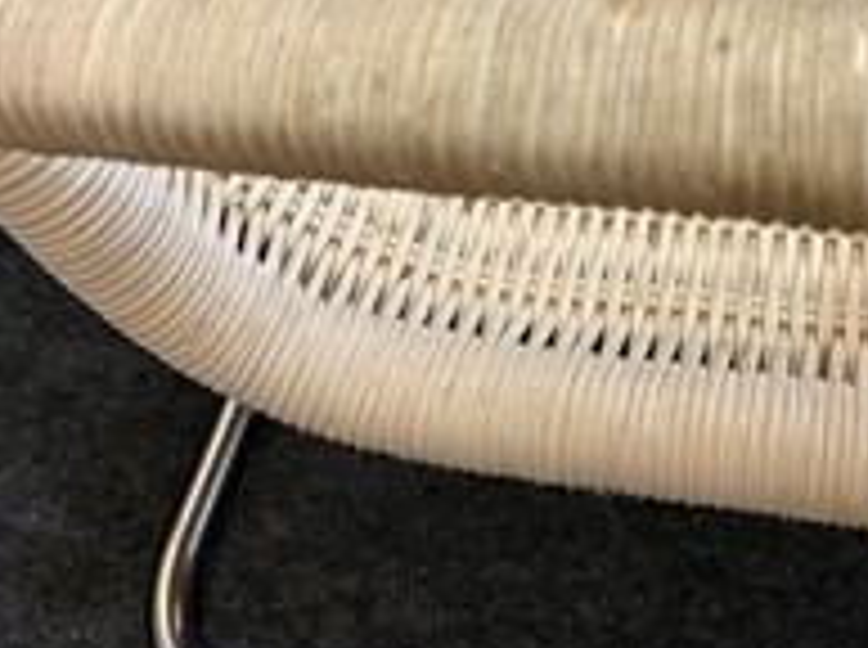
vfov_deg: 25.7
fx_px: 1352
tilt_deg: -45.7
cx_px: 607
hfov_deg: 35.1
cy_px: 18
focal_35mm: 54
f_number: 1.6
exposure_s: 1/50
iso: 64
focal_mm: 5.1
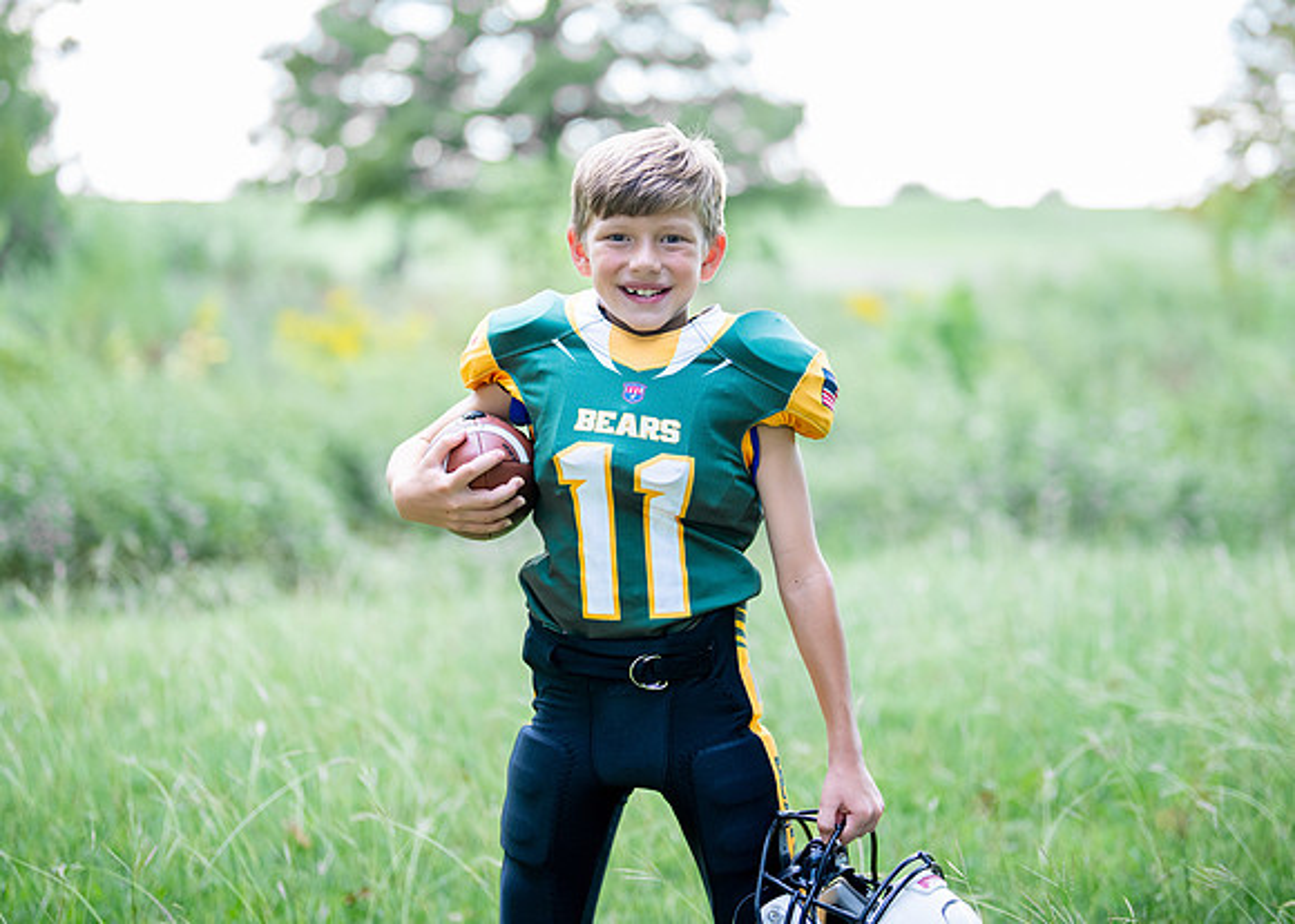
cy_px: 378
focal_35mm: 63
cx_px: 674
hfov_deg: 31.1
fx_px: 2324
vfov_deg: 22.5
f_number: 1.2
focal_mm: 50
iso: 320
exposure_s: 1/1250
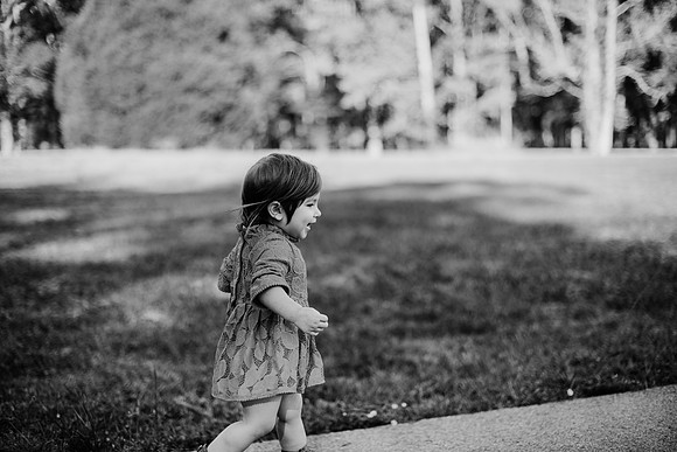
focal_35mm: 50
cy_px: 226
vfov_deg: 27.0
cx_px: 338
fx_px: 940
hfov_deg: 39.6
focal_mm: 50
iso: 160
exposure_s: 1/1000
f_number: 2
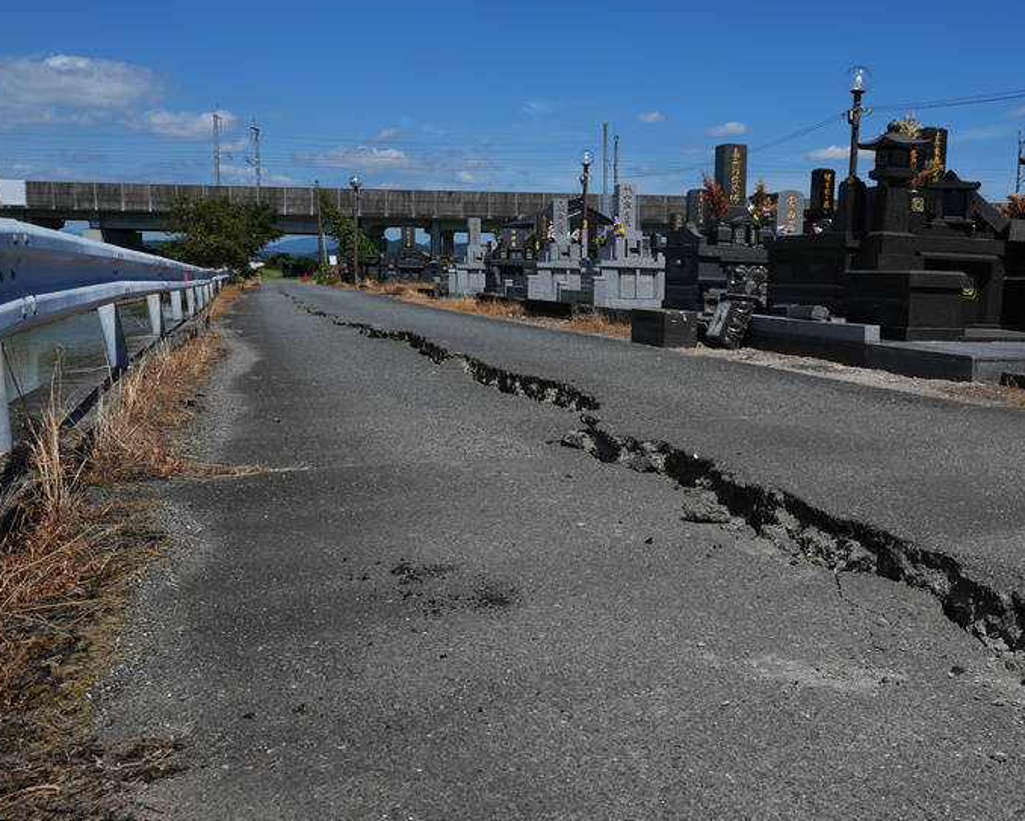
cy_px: 443
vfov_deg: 43.3
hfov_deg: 51.3
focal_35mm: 34
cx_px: 729
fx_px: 1032
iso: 100
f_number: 8
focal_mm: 16
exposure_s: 1/400
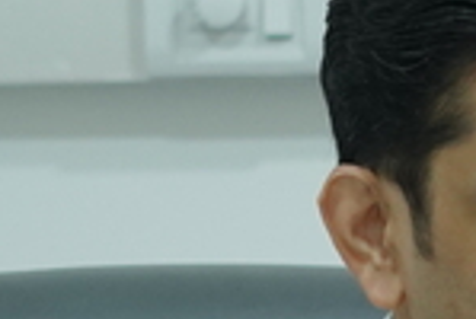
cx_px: 1128
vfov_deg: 2.7
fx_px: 6651
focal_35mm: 502
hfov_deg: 4.0
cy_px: 726
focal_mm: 50
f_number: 2
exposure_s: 1/250
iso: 1000
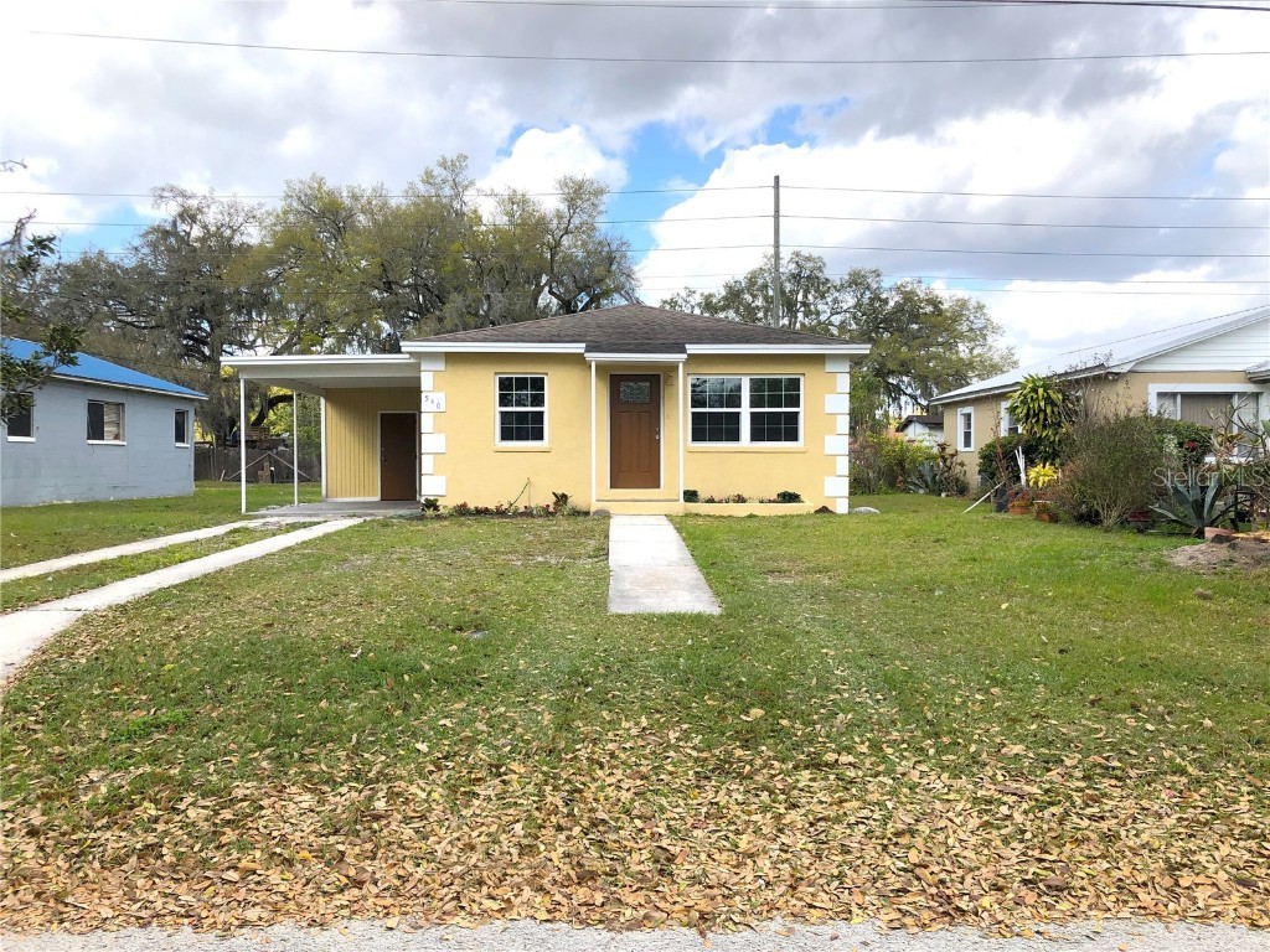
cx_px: 635
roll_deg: -0.4
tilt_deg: -1.1
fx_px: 1027
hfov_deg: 63.4
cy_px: 476
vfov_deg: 49.7
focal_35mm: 28
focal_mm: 3.99
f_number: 1.8
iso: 20
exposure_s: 1/1548
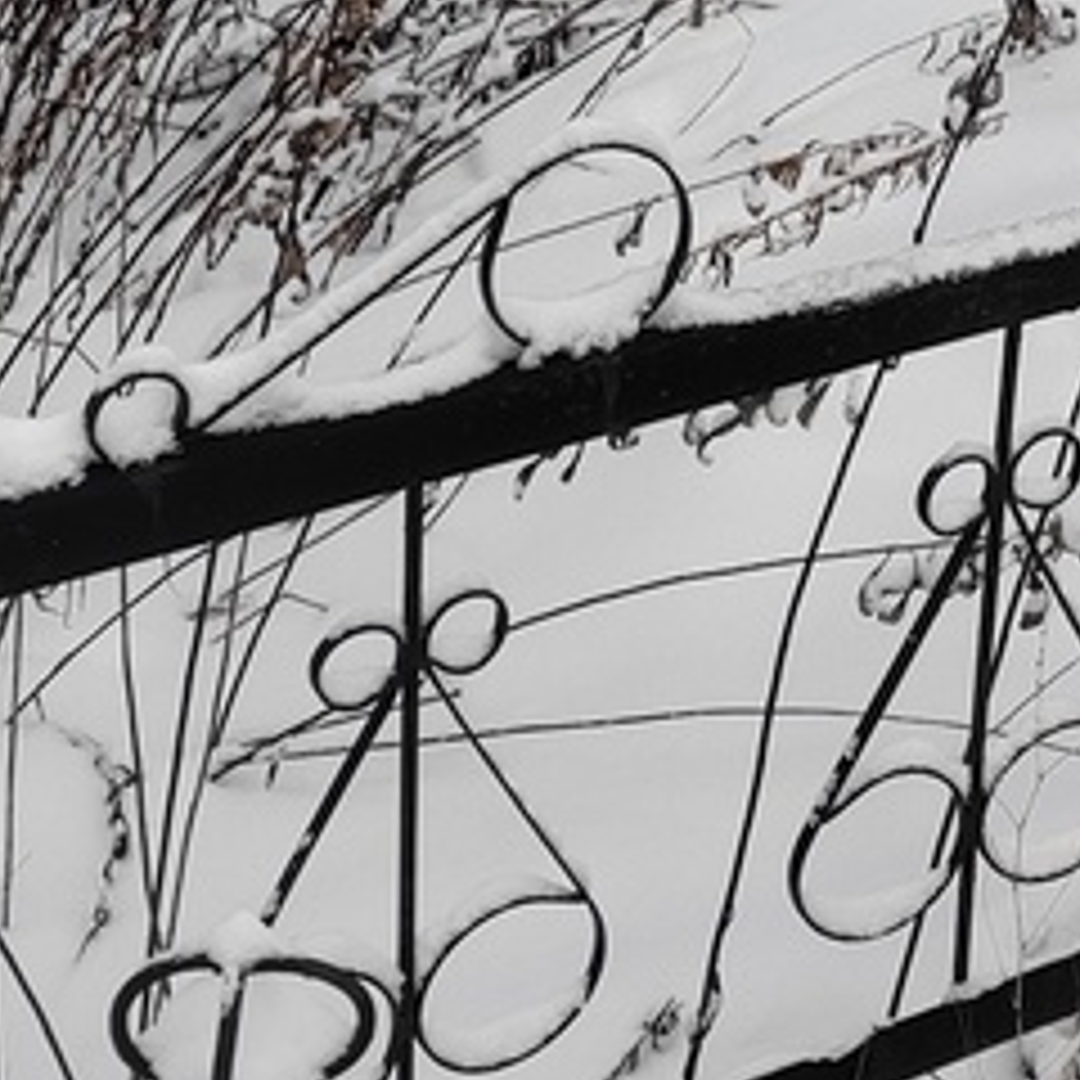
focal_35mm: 102
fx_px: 3600
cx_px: 1040
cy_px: 63
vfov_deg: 16.8
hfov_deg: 16.7
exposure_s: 1/720
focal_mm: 5.52
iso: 100
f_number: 1.9
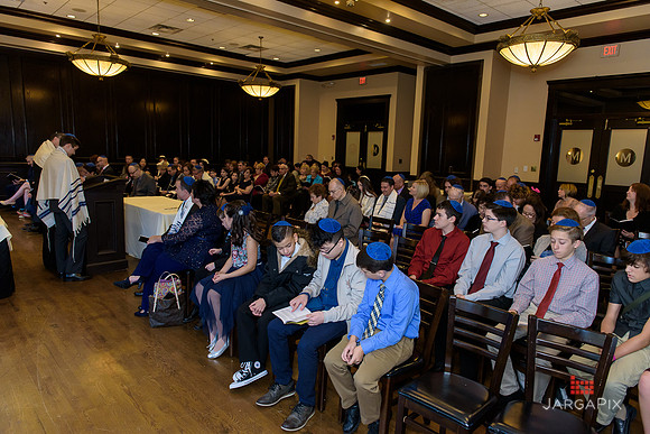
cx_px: 325
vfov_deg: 53.2
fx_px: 433
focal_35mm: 24
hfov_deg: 73.7
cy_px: 217
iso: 1250
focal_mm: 24
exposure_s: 1/125
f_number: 3.2
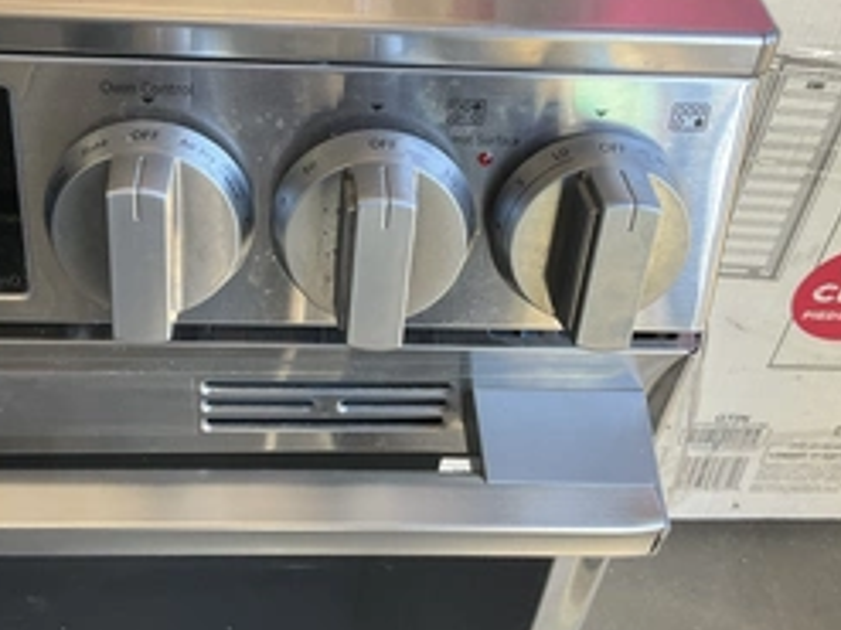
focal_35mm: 47
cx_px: 358
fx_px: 1141
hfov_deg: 40.4
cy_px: 242
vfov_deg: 30.7
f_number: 1.8
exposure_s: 1/120
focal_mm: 3
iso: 50
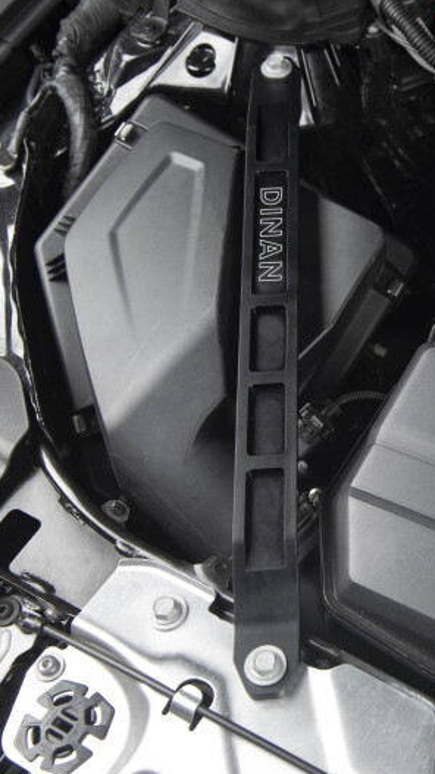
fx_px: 1045
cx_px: 538
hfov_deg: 21.6
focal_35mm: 51
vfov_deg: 40.6
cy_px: 386
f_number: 5.6
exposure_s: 1/125
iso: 100
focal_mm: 32
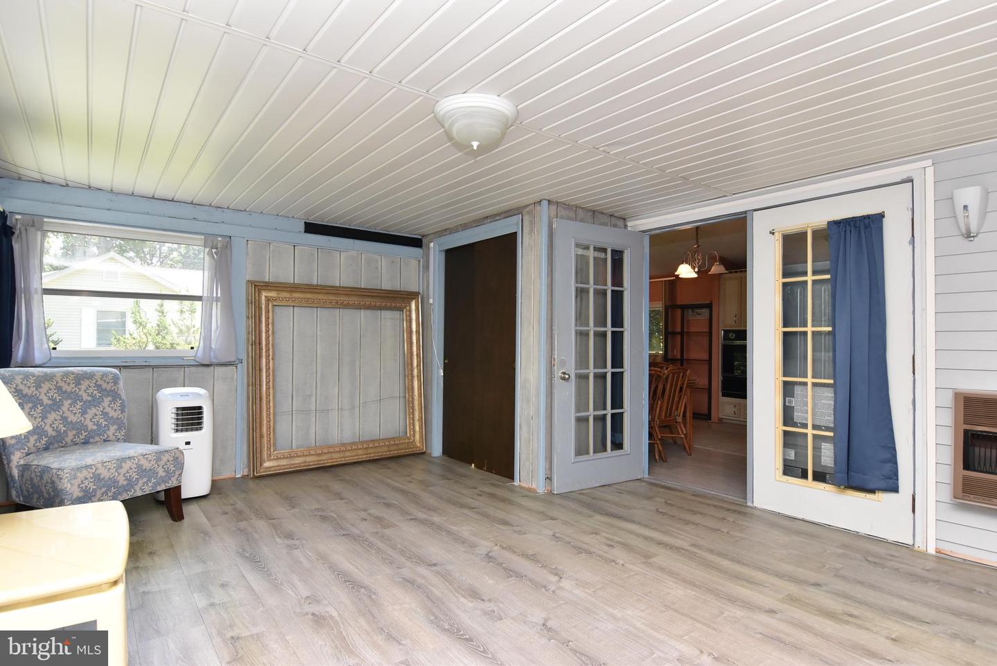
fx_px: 499
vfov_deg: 67.5
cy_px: 333
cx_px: 498
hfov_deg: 90.0
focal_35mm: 18
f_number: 8
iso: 800
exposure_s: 1/80
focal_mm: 12
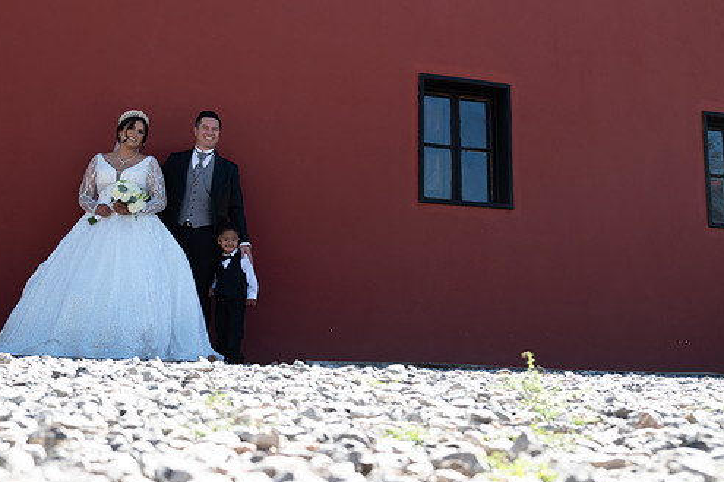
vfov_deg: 32.6
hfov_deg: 47.3
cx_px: 309
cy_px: 248
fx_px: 824
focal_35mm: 41
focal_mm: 35
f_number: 5
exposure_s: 1/200
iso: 125
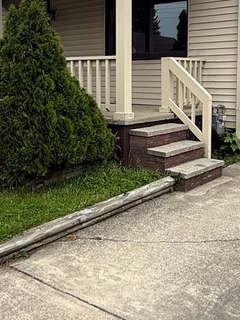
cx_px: 112
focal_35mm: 47
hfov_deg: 30.9
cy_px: 115
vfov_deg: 40.1
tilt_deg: -3.9
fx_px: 435
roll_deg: -1.3
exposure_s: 1/1105
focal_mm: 2.22
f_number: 2.2
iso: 50
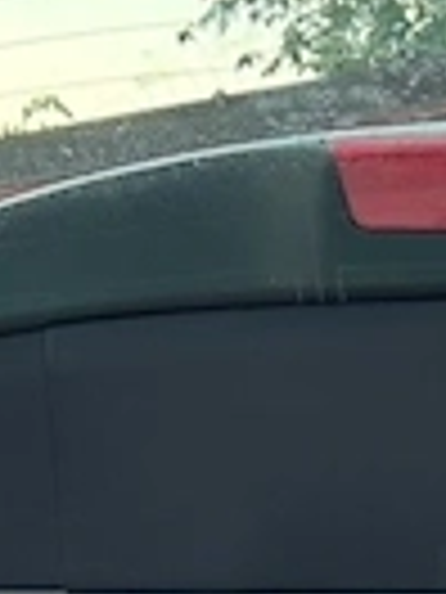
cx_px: 536
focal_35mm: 157
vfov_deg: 10.6
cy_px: 1480
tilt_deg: -23.4
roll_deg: -1.1
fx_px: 2697
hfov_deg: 9.3
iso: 50
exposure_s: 1/121
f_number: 1.5
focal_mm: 5.7
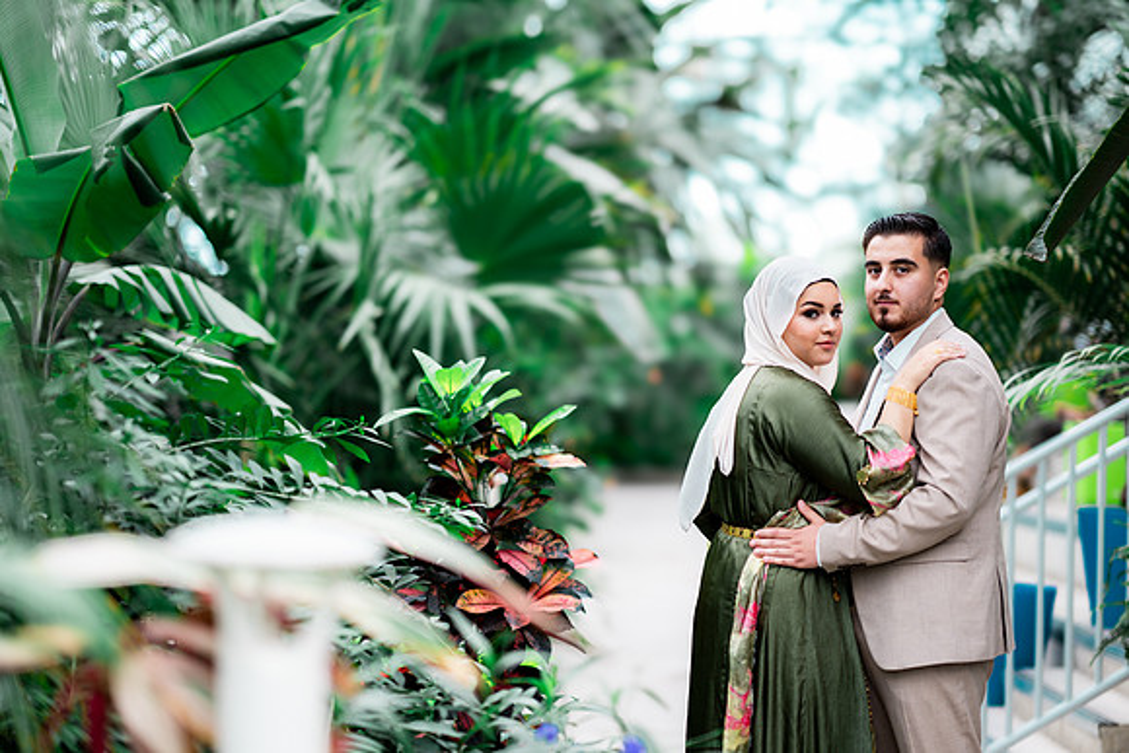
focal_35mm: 85
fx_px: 2666
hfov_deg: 23.9
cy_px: 376
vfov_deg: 16.1
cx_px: 564
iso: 100
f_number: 1.4
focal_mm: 85
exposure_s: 1/400
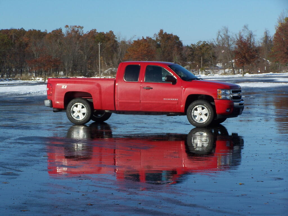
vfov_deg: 11.6
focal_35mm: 128
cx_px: 144
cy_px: 108
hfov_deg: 15.4
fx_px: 1065
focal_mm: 21.2
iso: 80
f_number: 4.5
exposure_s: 1/1000
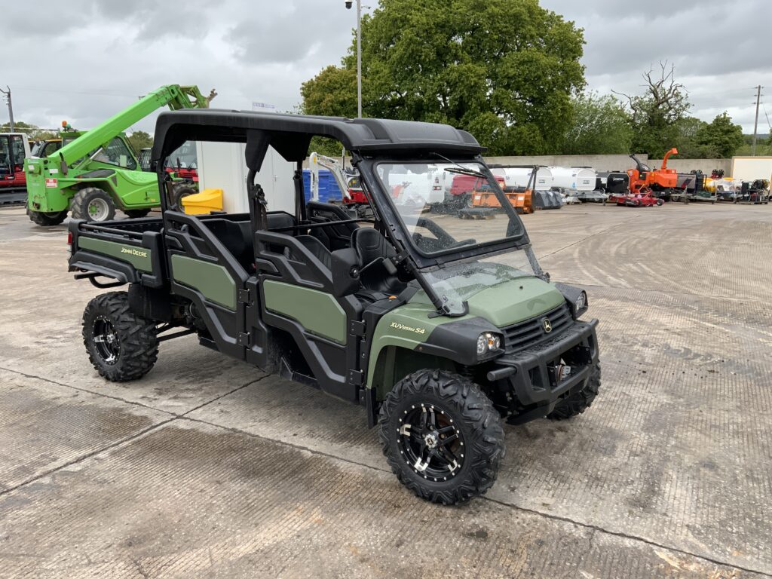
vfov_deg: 48.2
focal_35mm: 29
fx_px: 647
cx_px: 386
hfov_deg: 61.7
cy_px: 290
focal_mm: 3
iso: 16
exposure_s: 1/482
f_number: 1.8
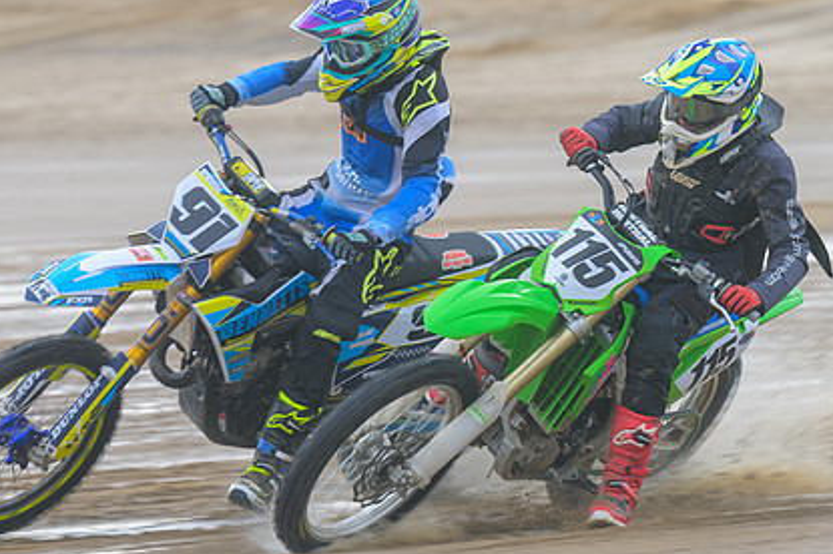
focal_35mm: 426
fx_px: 9849
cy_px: 282
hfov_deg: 4.8
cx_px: 330
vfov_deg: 3.2
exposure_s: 1/320
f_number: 4
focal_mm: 170
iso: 100
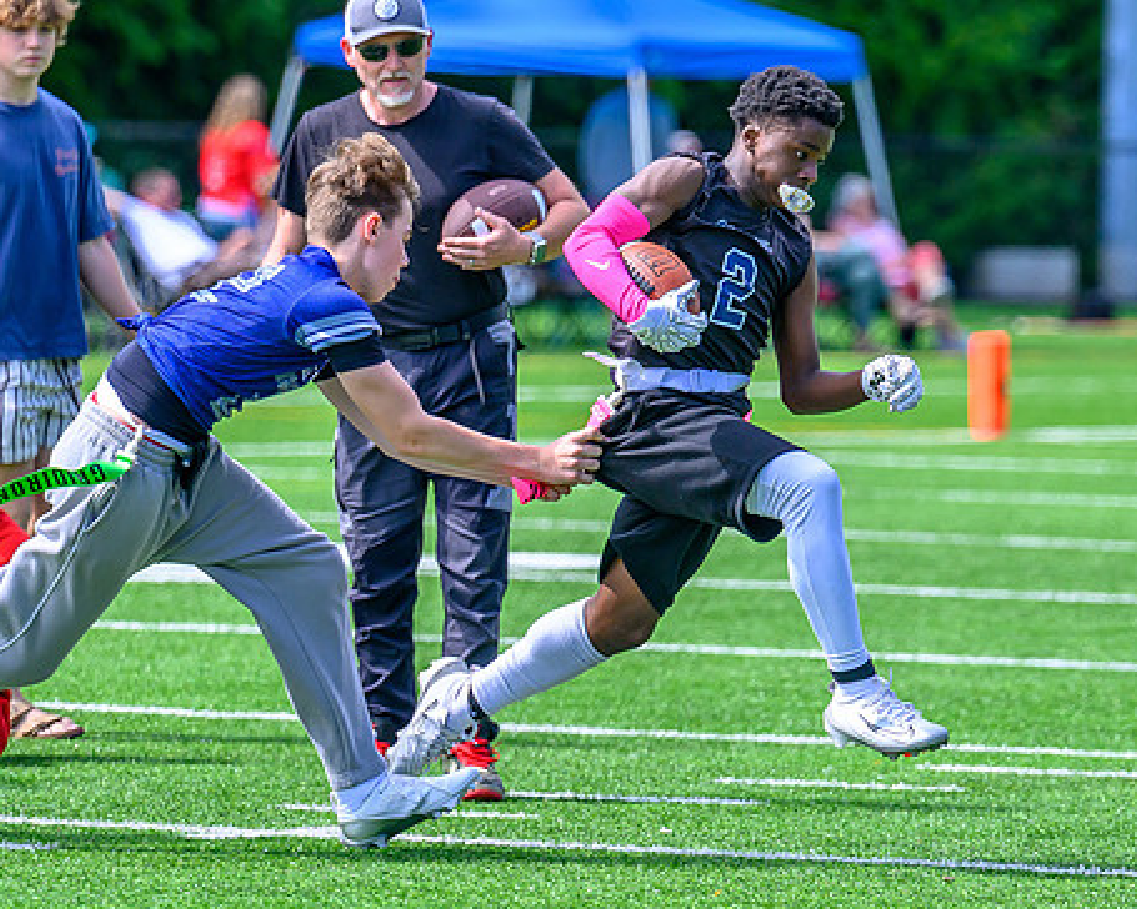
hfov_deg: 4.6
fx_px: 14234
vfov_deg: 3.7
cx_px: 731
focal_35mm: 423
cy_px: 433
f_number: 3.5
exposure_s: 1/2000
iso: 320
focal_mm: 200
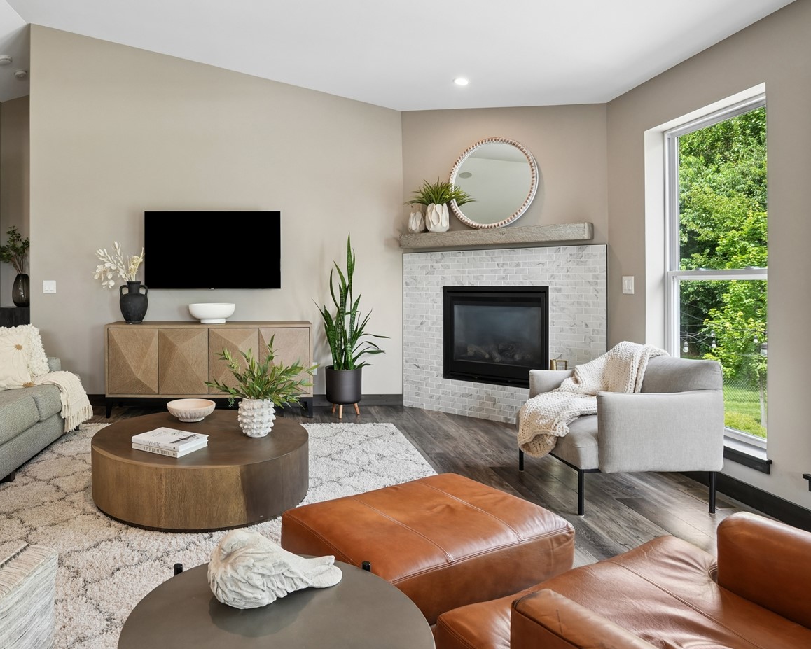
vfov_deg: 62.6
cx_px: 275
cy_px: 261
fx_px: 528
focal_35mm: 22
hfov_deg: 72.9
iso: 640
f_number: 8
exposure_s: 1/30
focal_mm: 16
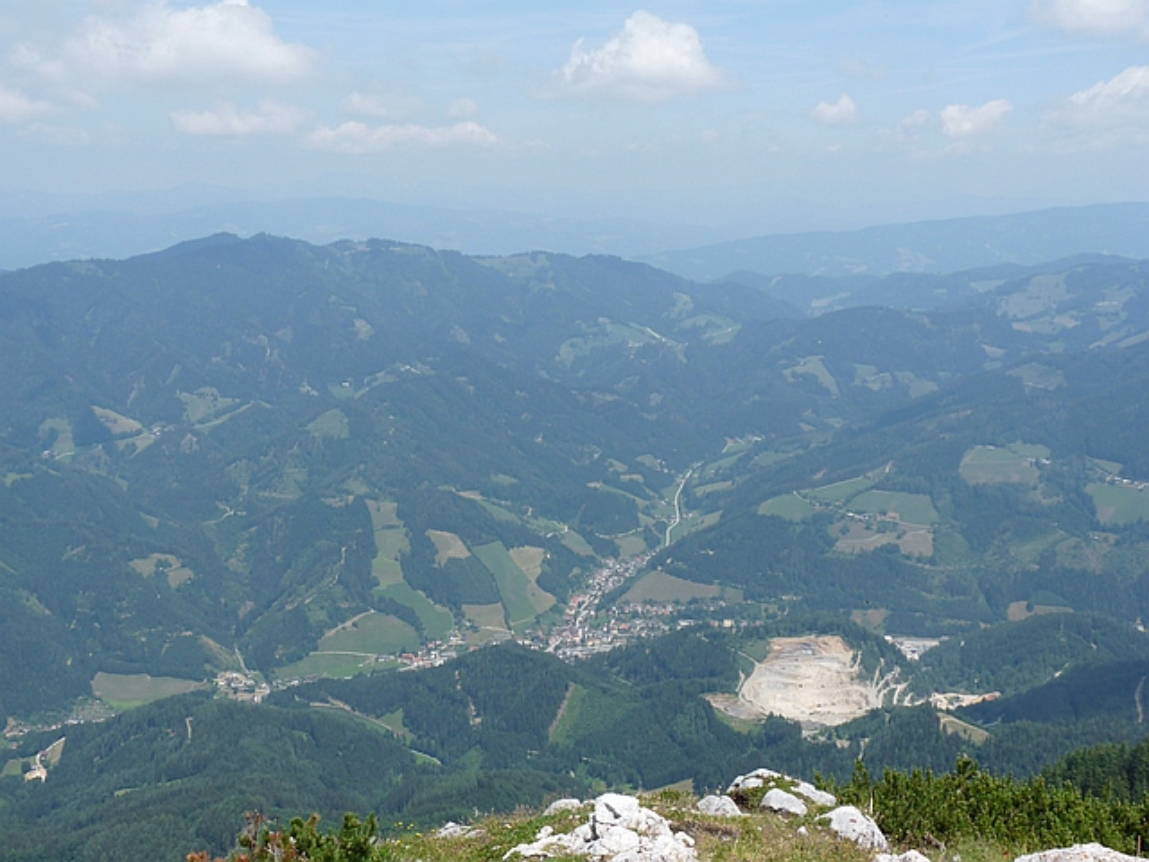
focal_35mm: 41
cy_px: 431
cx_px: 574
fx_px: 1361
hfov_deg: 45.8
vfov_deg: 35.1
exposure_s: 1/400
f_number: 5.6
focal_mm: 7.3
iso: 100
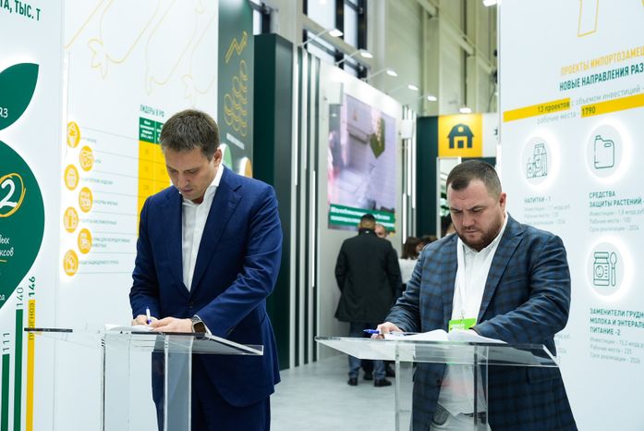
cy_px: 216
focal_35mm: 54
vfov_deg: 25.1
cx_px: 322
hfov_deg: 36.8
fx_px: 967
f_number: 4.5
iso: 1000
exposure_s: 1/320
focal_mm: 54
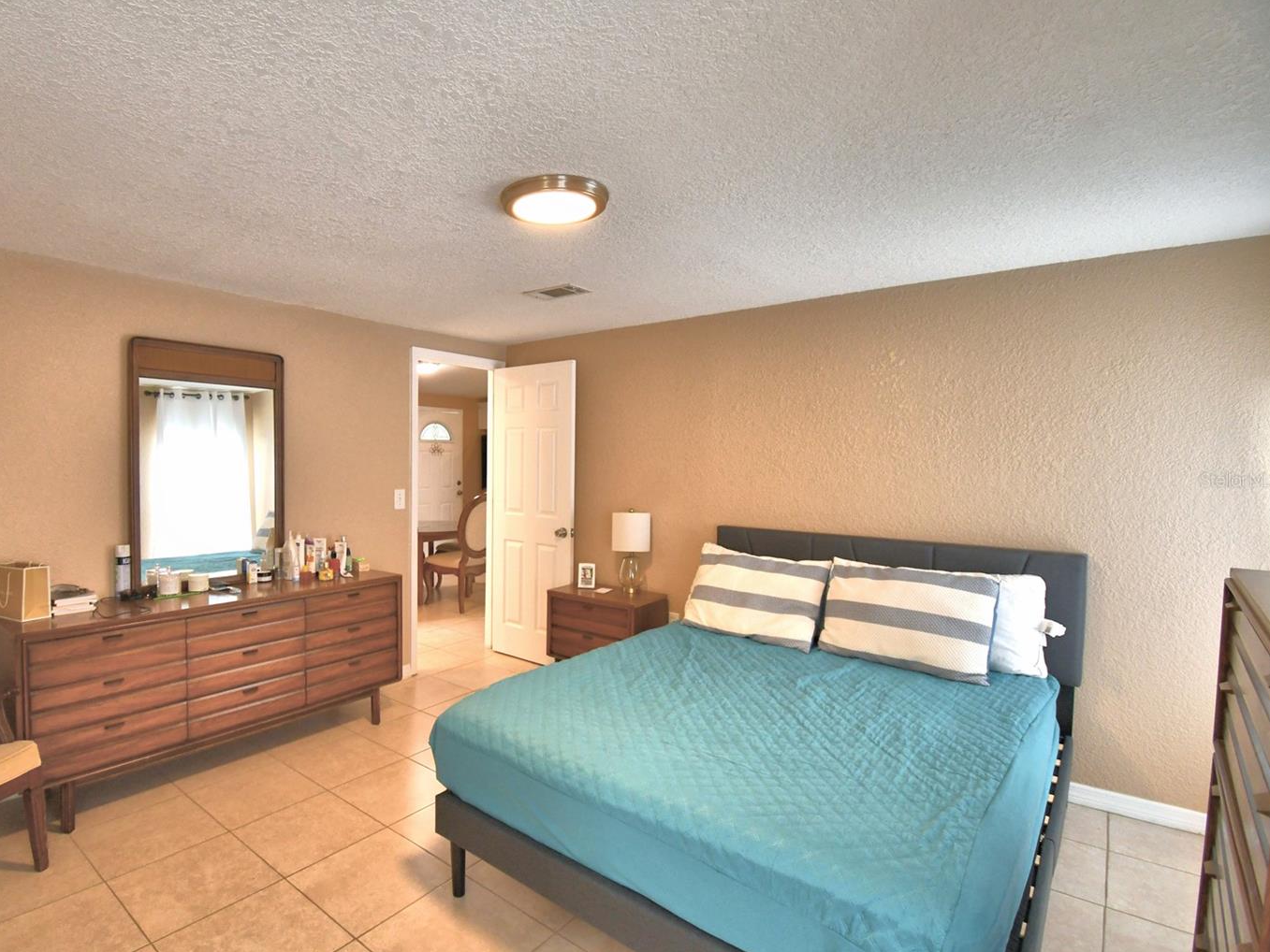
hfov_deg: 90.3
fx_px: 624
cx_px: 535
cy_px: 480
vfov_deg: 74.7
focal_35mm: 17
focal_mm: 10
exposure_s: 1/125
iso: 900
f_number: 4.5
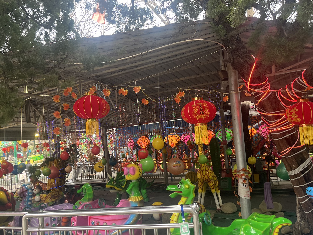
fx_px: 280
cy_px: 133
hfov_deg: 58.3
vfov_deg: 45.3
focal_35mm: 31
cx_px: 146
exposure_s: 1/122
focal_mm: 5.1
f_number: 1.6
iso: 50
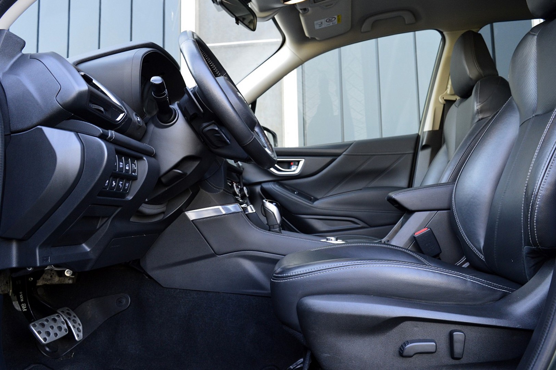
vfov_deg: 43.5
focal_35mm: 30
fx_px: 463
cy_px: 185
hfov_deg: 62.0
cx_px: 278
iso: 800
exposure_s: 1/60
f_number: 5.6
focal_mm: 20
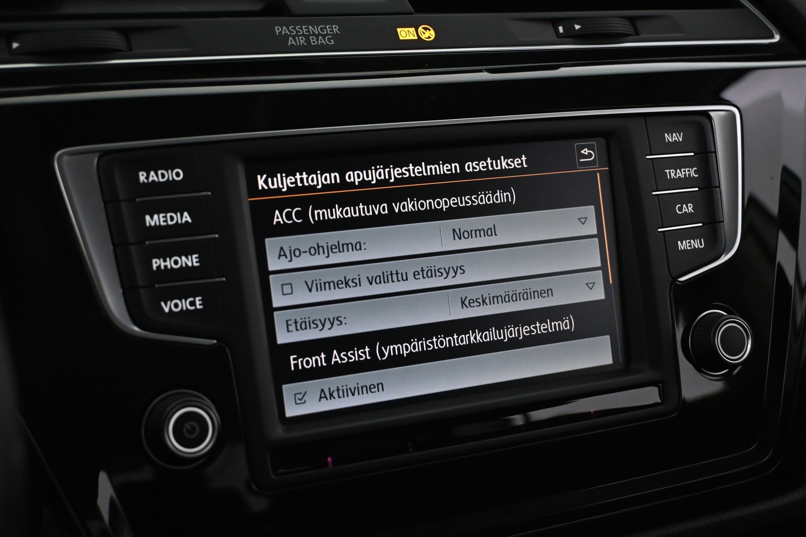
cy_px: 268
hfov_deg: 35.9
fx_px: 1242
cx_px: 403
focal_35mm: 56
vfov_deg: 24.4
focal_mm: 37
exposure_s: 1/60
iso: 4000
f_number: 5.3
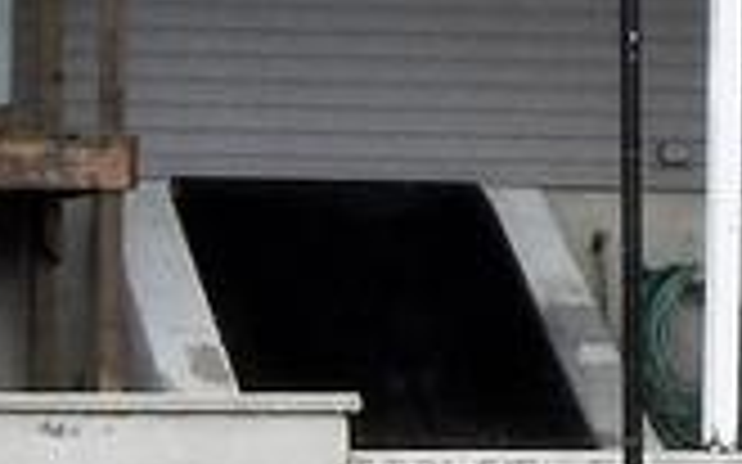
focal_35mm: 277
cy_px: 1000
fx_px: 5600
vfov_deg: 4.6
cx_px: -459
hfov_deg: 7.4
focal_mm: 4.9
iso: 125
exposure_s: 1/500
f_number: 4
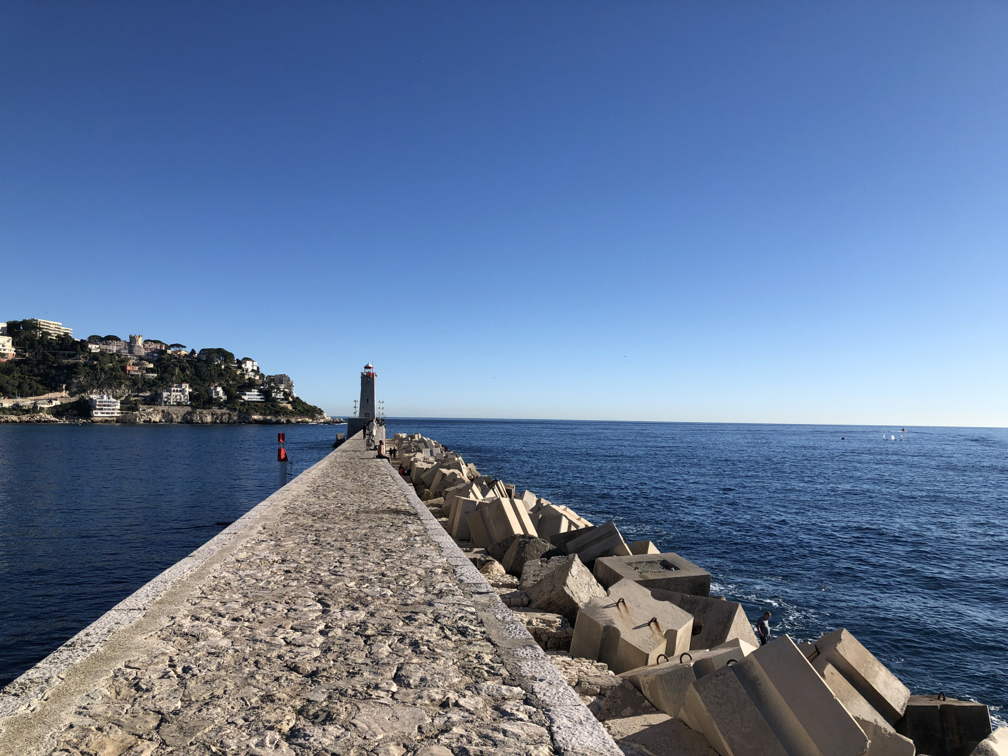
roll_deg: -1.7
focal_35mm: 28
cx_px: 504
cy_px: 378
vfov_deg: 49.7
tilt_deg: +3.0
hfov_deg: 63.4
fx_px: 815
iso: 20
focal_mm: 3.99
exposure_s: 1/2525
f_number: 1.8
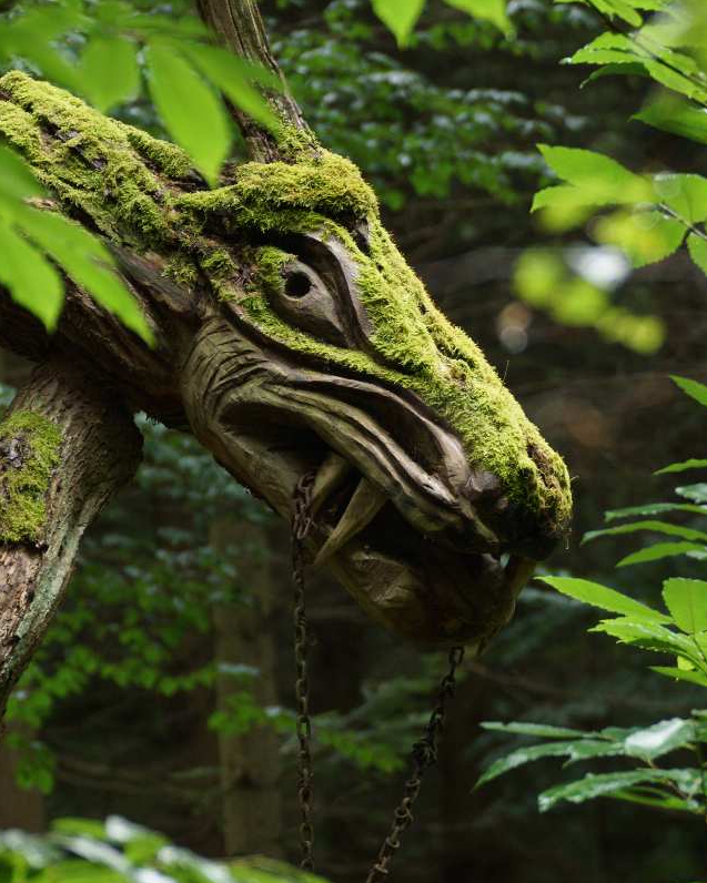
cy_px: 442
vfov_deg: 5.1
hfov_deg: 4.1
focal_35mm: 382
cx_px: 270
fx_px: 9990
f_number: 5
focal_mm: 180
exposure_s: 1/60
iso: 160
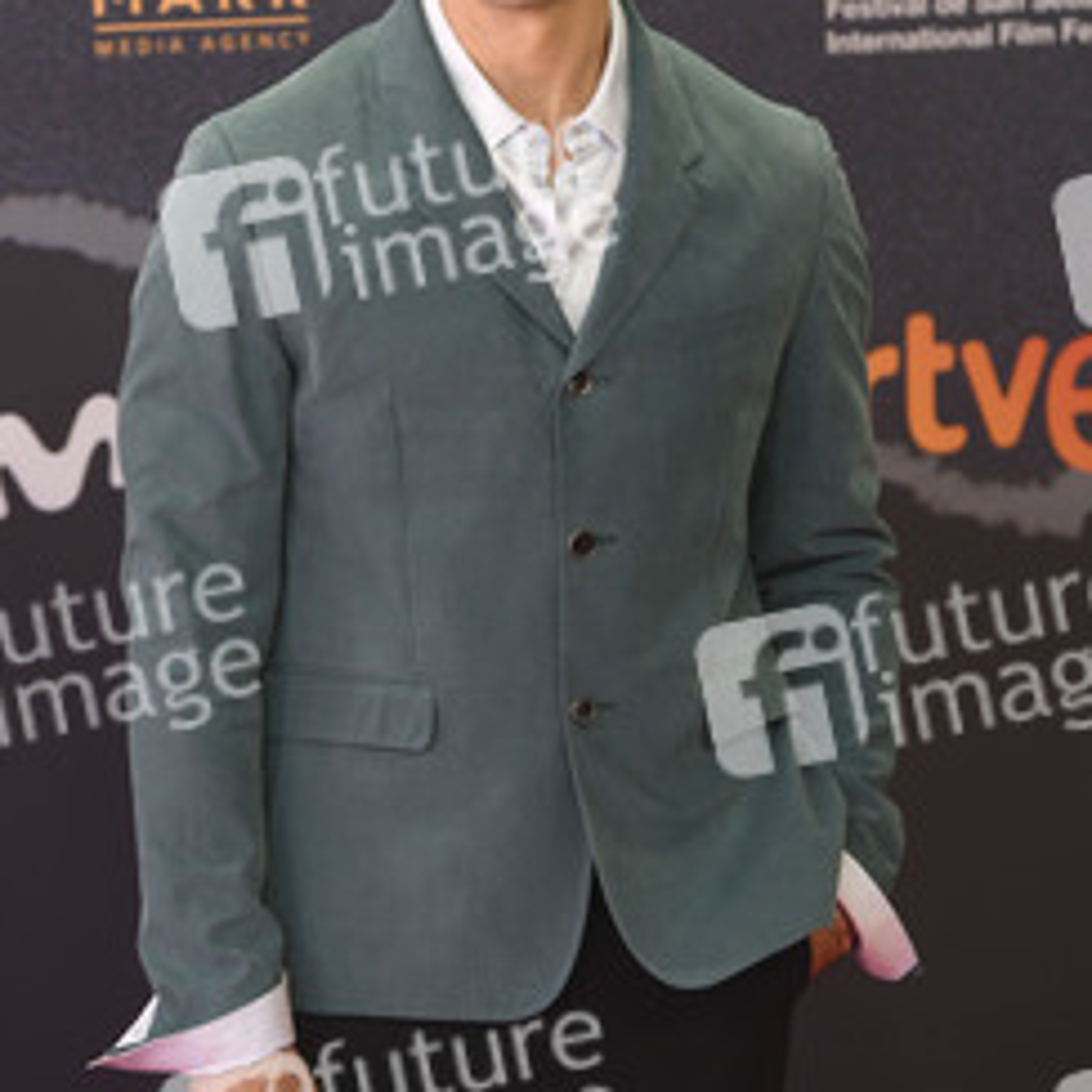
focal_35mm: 216
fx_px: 7709
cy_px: 448
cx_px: 519
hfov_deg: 8.1
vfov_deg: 8.1
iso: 800
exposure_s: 1/320
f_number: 5
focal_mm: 155
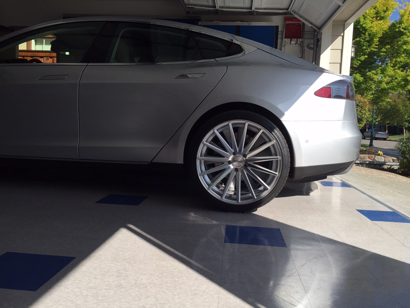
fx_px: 343
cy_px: 154
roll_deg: -2.8
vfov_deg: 48.2
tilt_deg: -6.2
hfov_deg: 61.7
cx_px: 205
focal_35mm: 29
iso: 32
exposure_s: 1/1199
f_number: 2.2
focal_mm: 4.15
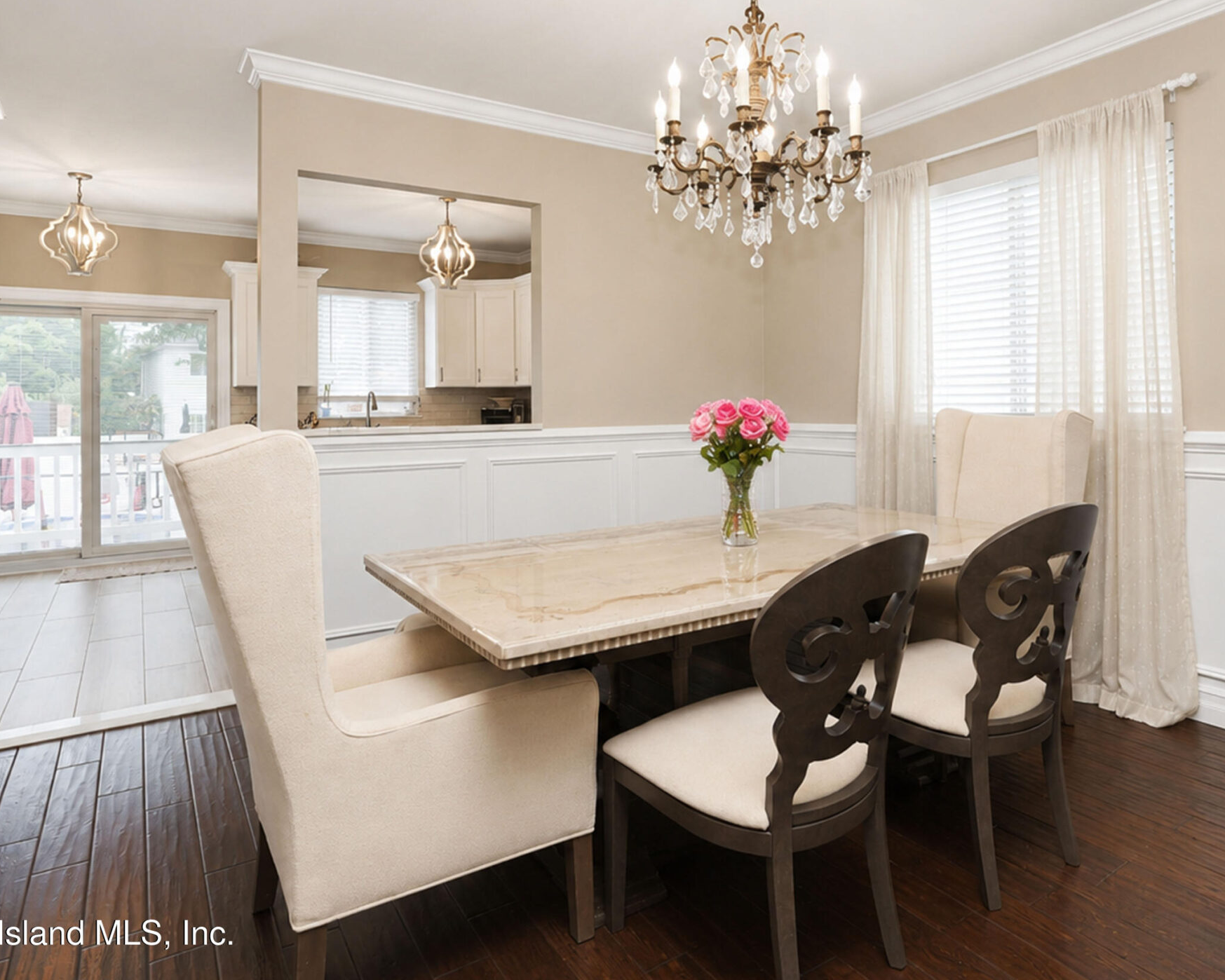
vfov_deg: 62.5
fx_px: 798
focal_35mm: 22
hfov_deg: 74.8
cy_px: 389
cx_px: 676
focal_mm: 16
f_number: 5.6
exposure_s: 1/60
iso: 64
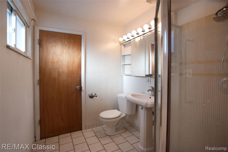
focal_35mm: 15
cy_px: 76
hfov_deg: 100.4
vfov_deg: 77.4
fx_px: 95
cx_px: 114
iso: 400
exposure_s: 1/160
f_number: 3.5
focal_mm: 10
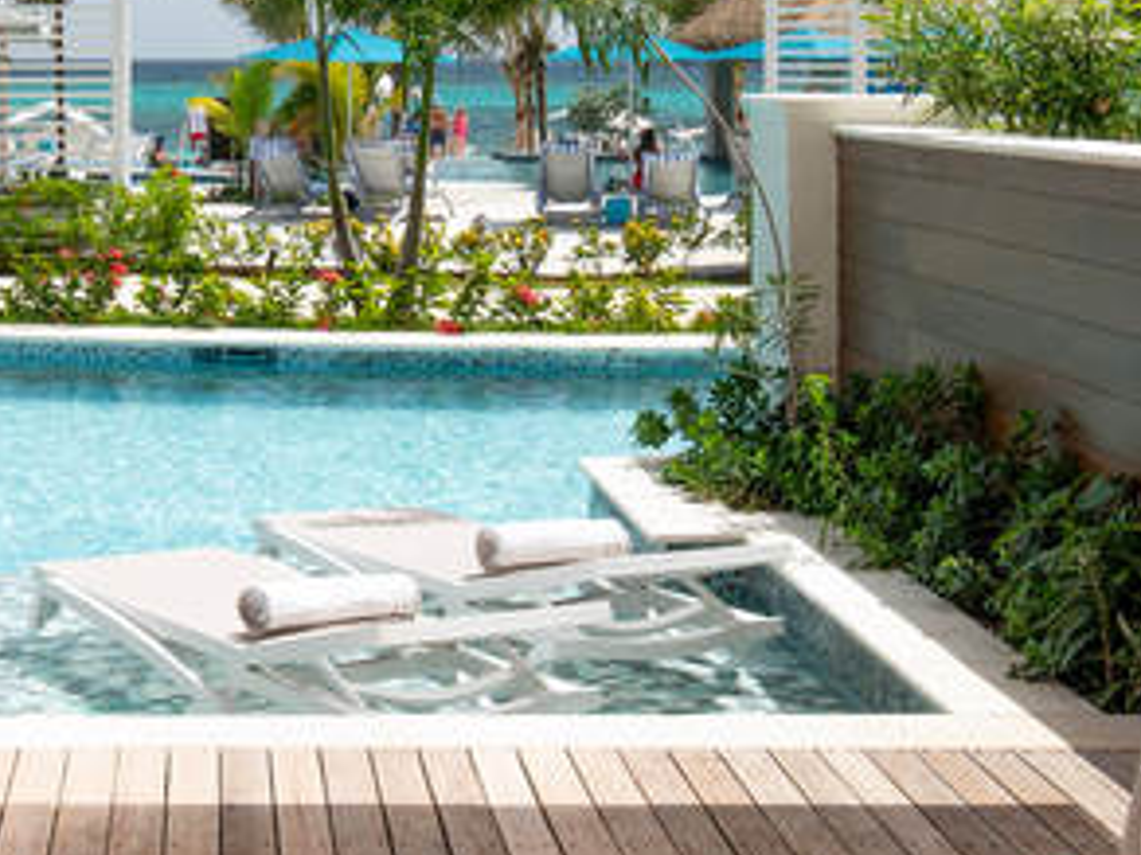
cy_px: 223
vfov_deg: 19.5
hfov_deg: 25.5
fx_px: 2472
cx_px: 203
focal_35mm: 75
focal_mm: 19
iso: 100
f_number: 9
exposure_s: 1/60
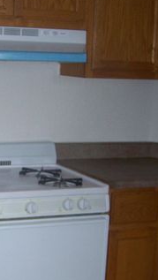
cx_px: -7
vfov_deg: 24.4
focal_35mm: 87
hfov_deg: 13.7
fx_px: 646
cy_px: 168
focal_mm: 6.3
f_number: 2.8
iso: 80
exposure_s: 1/60
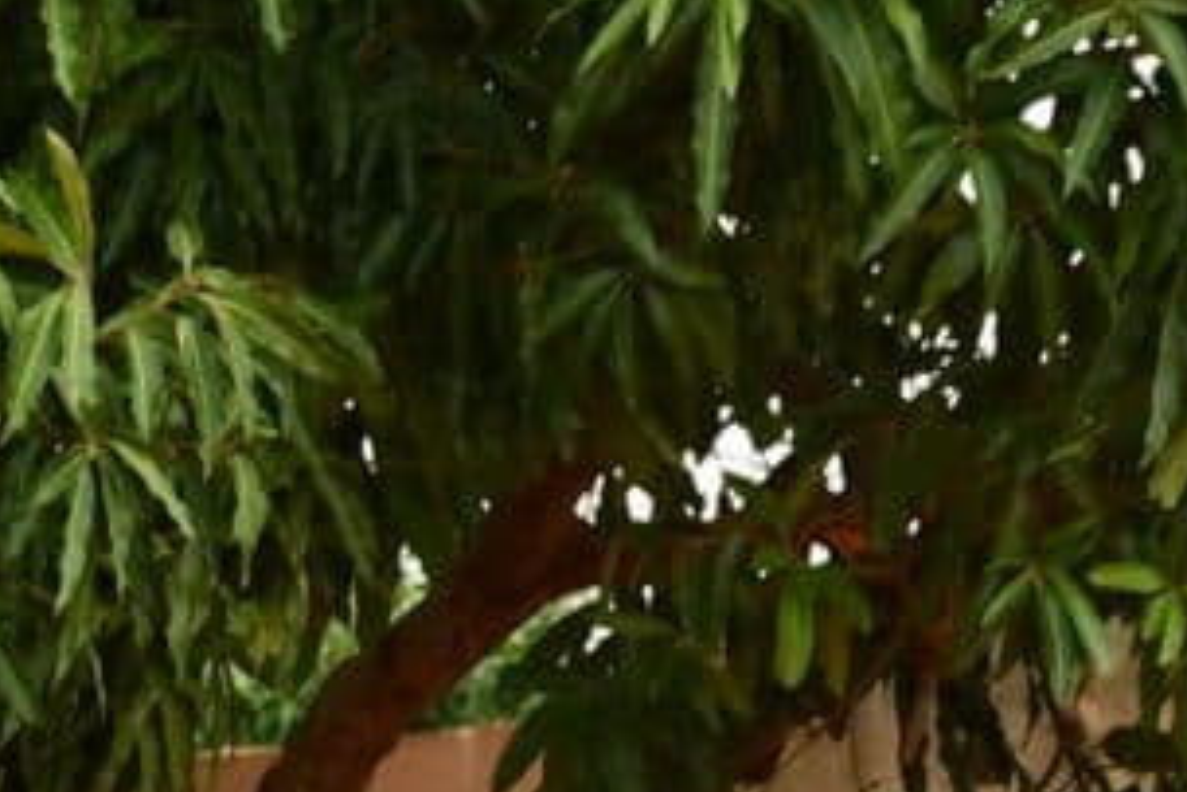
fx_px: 17318
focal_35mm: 525
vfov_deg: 2.6
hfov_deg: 3.9
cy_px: 2000
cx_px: 47
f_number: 5.6
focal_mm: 52
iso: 320
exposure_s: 1/250
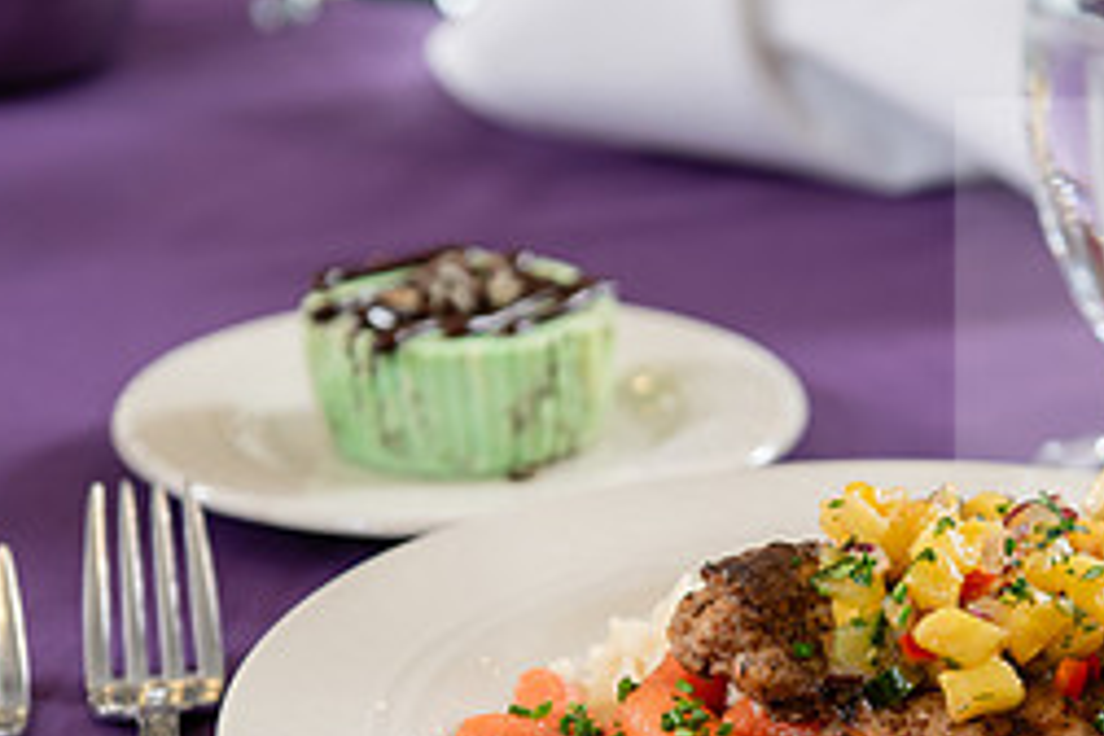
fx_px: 4232
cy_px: 629
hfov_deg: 14.8
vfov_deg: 9.9
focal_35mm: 138
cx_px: 824
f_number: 4
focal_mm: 60
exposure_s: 1/160
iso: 400
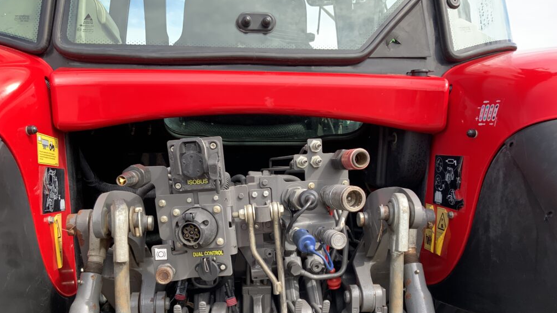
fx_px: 473
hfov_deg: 61.0
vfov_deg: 36.4
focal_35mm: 32
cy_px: 206
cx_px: 279
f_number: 1.8
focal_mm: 3
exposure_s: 1/348
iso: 16
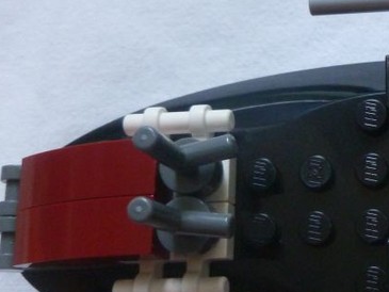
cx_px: 445
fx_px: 776
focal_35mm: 69
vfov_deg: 21.3
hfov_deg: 25.7
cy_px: 164
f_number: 3.3
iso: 400
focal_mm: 5
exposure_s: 1/30
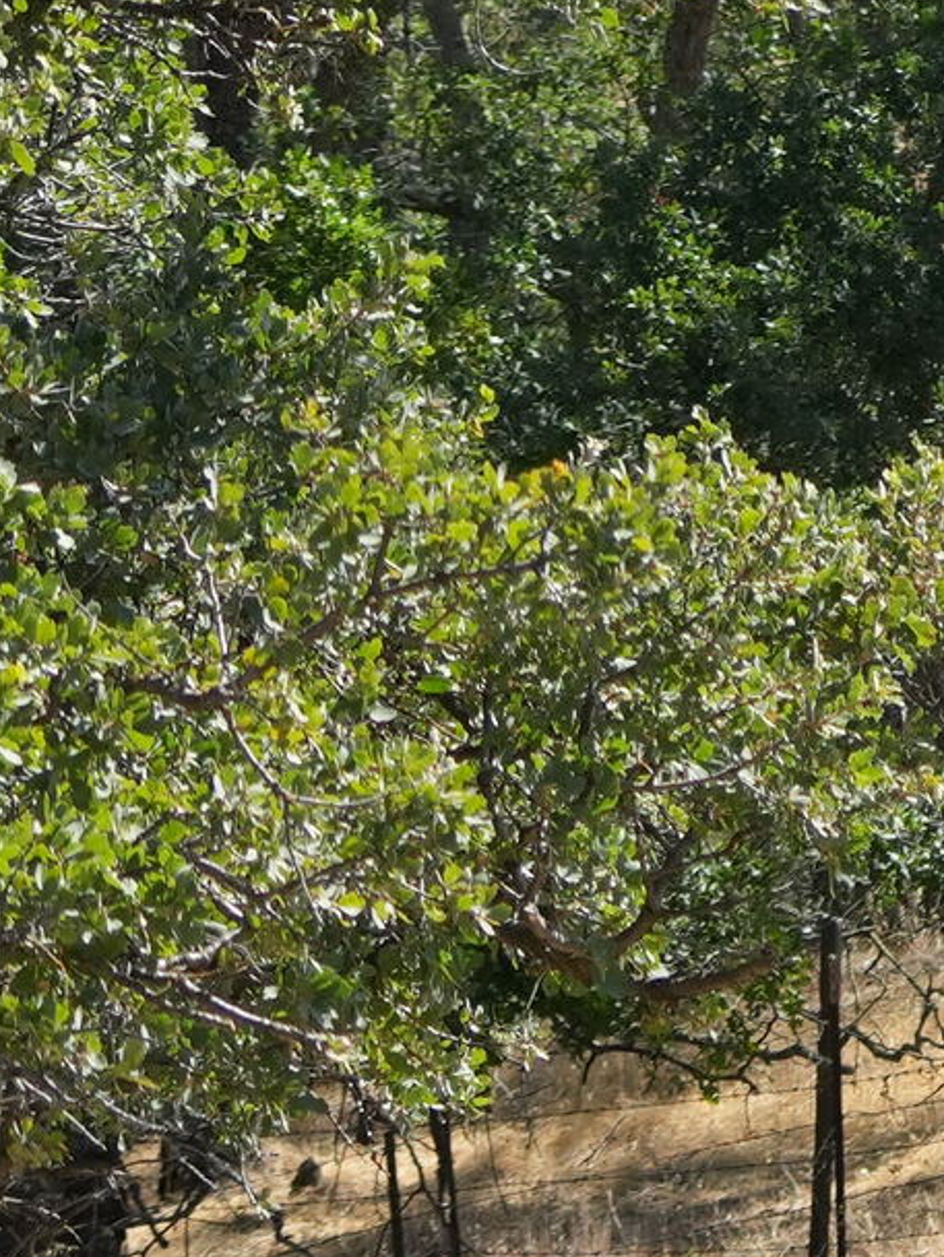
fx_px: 13376
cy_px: -318
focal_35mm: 368
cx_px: 2340
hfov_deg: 4.0
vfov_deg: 5.4
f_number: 4.5
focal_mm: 54
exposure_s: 1/1250
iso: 500
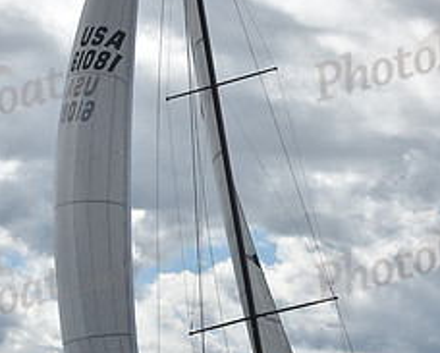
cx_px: 215
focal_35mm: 167
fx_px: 2178
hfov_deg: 11.5
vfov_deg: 9.3
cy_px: 179
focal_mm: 70
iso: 250
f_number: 11
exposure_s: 1/1000
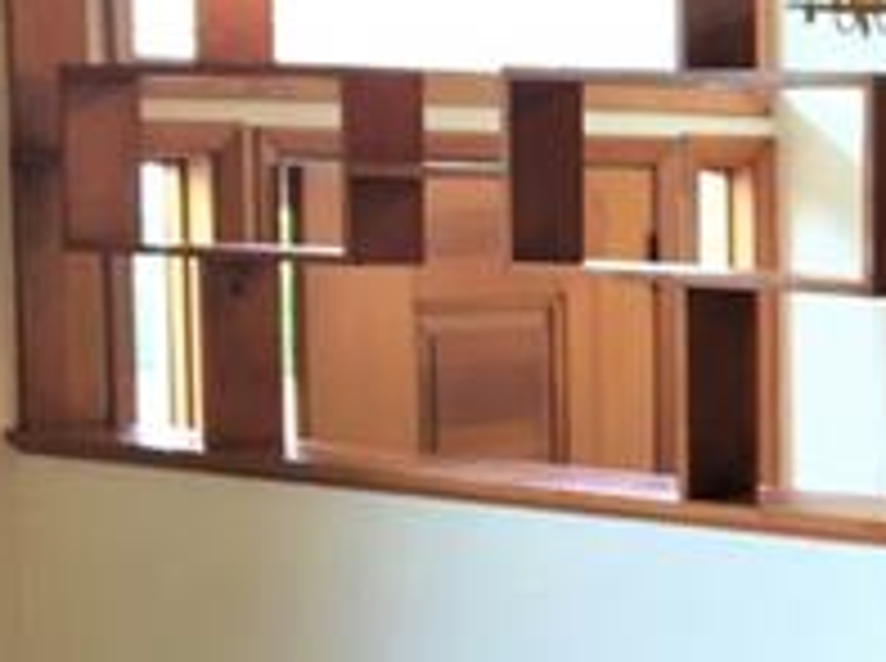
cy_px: 473
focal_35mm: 118
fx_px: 3015
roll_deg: -1.0
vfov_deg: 12.5
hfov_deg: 15.3
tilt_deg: -6.5
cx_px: 1376
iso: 32
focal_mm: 4.15
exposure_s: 1/30
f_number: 2.2
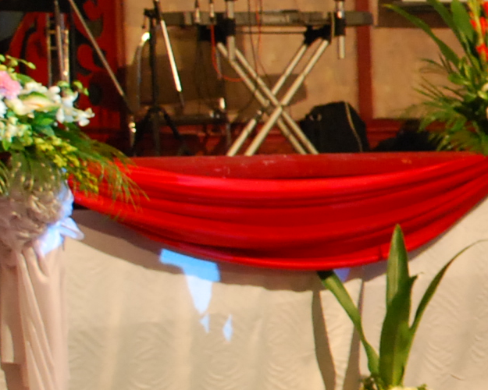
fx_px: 2455
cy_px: 179
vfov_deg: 9.1
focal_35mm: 170
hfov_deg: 10.4
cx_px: 985
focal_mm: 26
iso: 800
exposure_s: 1/10
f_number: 4.5
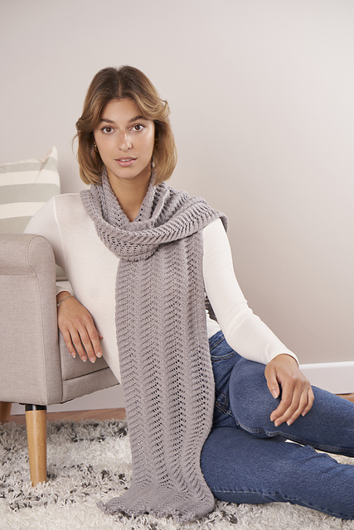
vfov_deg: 23.9
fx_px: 1253
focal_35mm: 85
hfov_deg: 16.1
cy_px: 265
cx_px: 177
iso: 100
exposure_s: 1/125
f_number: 5.6
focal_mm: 85
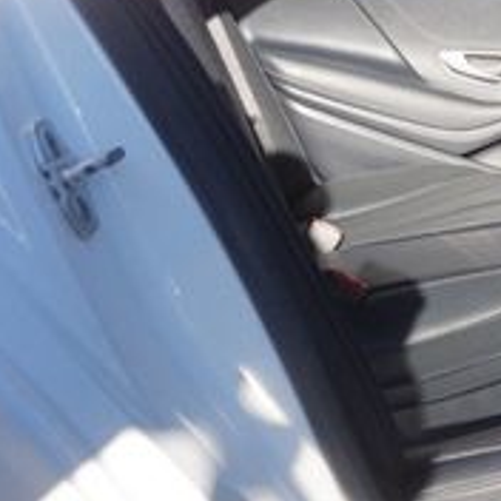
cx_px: 626
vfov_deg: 22.8
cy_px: 63
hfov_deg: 21.4
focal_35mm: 74
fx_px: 1212
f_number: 7.1
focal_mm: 16
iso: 100
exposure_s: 1/100
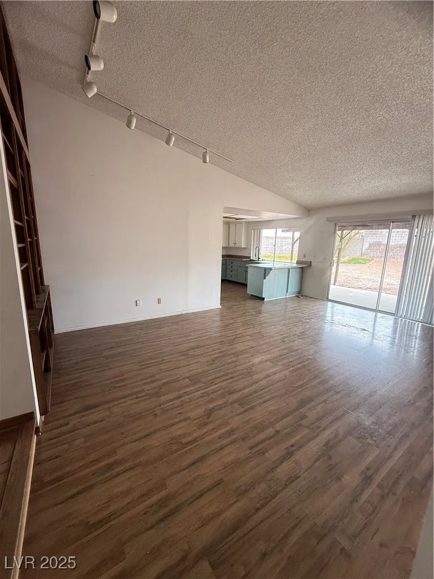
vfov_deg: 102.1
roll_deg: -1.8
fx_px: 234
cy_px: 290
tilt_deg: -10.9
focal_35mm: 14
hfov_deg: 85.7
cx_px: 217
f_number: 2.2
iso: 250
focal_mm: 2.22
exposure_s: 1/99
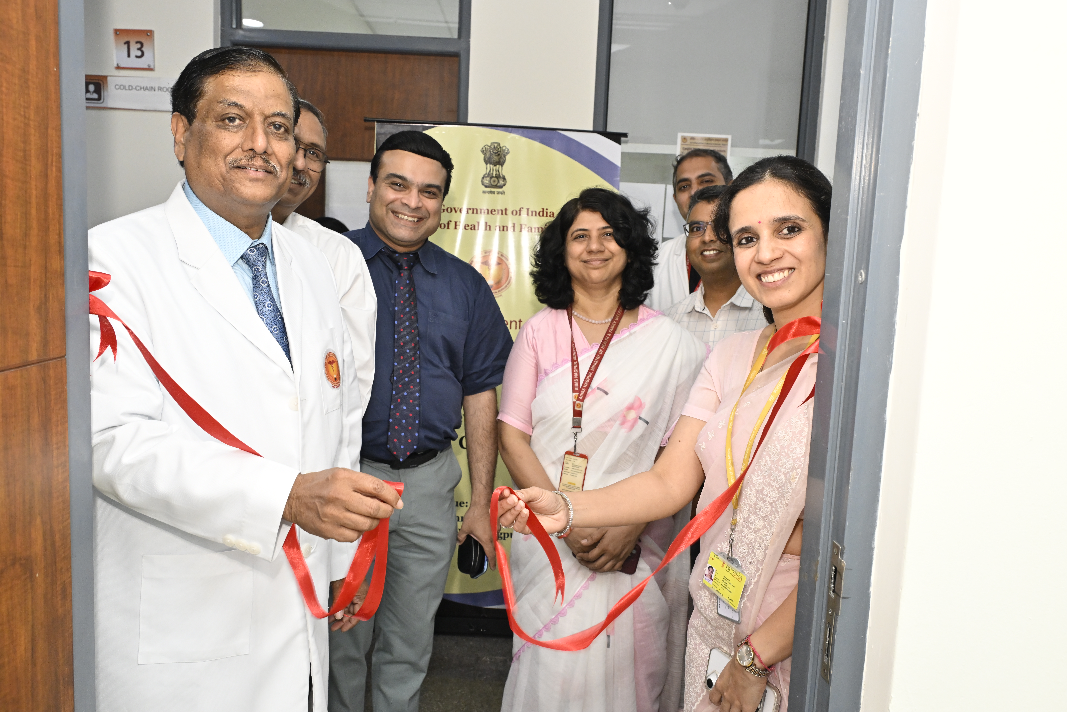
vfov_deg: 43.6
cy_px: 356
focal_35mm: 30
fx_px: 889
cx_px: 534
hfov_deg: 61.9
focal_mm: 30
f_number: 7.1
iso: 2500
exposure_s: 1/125
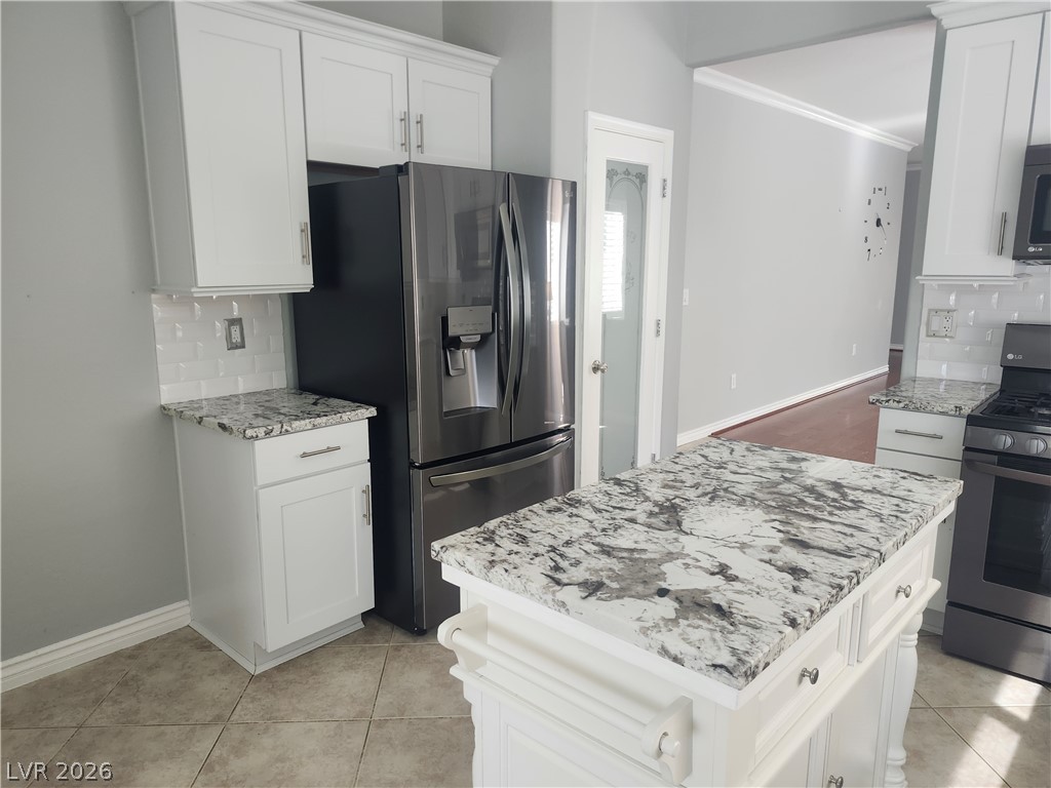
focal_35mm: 23
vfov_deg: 58.9
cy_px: 394
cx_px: 526
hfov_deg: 73.9
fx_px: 698
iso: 200
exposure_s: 1/120
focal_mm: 5.54
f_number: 1.8
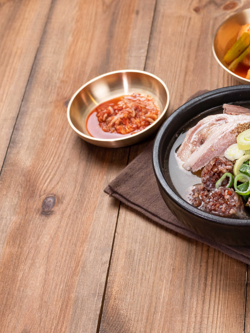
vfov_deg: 21.5
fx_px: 876
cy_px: 135
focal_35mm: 91
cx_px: 266
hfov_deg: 15.8
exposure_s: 1/125
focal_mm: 50
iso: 640
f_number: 8
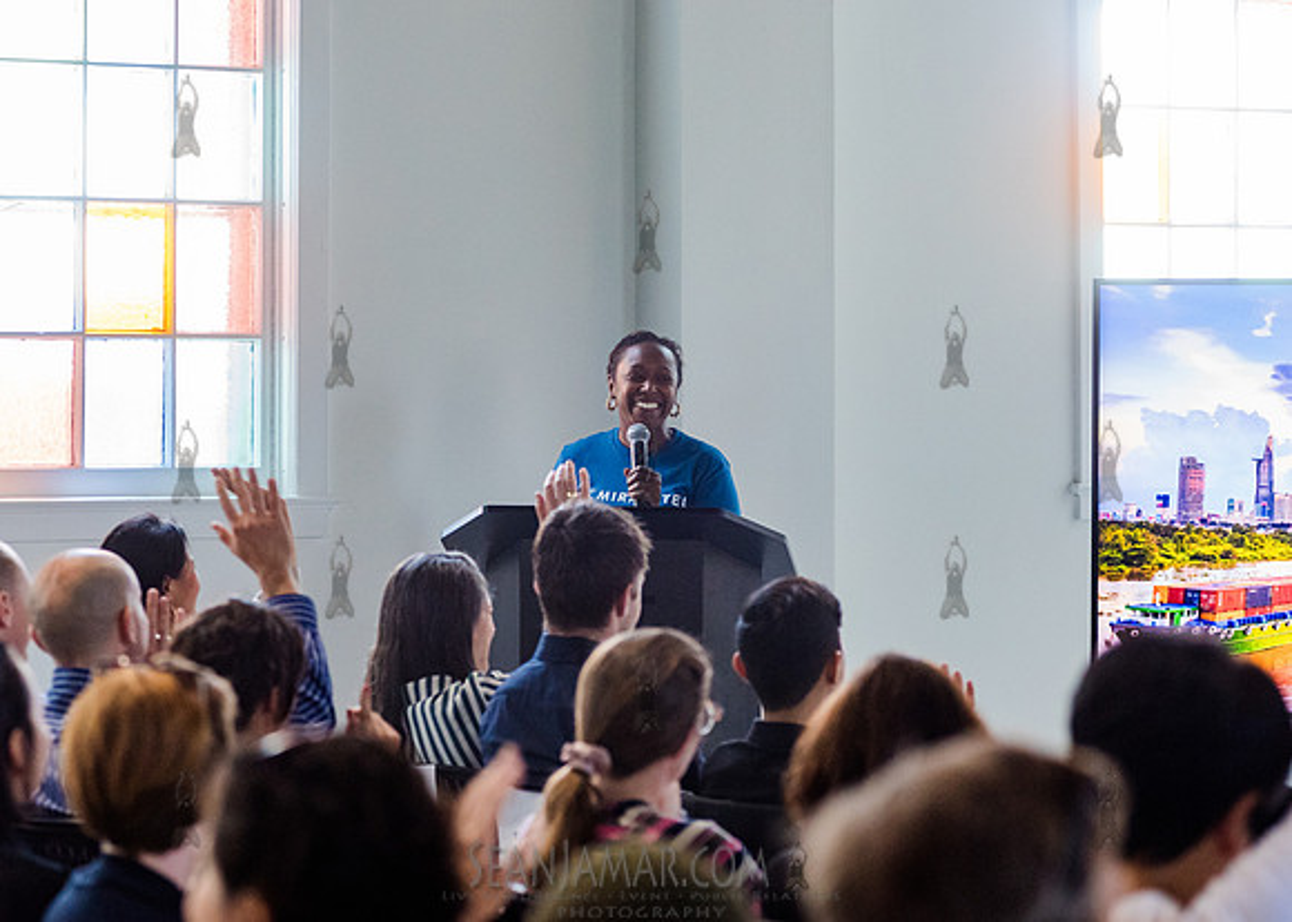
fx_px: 4983
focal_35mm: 136
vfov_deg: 10.6
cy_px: 430
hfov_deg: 14.8
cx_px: 656
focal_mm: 120
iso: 4000
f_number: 4
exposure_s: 1/320
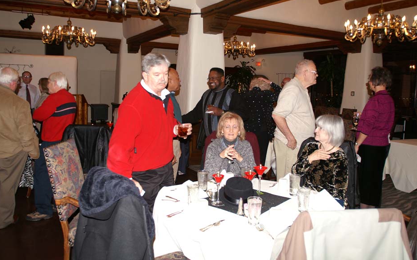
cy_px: 112
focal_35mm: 29
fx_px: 325
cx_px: 206
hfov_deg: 65.4
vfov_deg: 43.7
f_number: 2.8
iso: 200
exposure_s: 1/60
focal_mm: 17
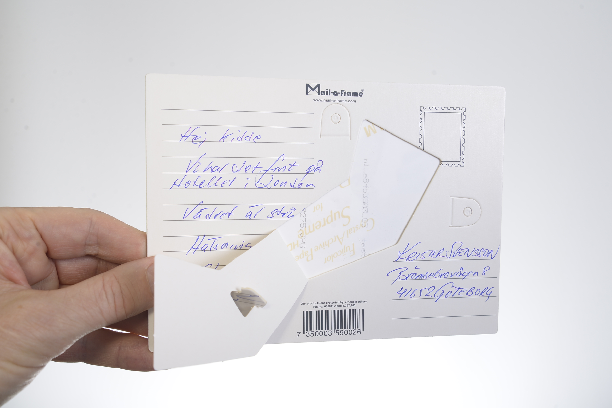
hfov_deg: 50.7
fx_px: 646
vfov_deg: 35.1
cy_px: 204
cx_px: 306
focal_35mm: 38
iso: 125
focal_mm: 38
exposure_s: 1/160
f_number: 9
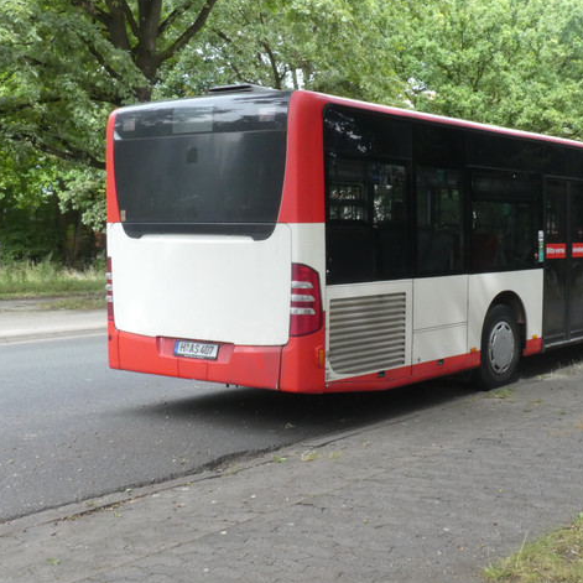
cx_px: 392
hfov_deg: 35.0
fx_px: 915
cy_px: 290
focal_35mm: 48
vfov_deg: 35.4
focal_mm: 7.2
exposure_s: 1/80
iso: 500
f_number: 3.8
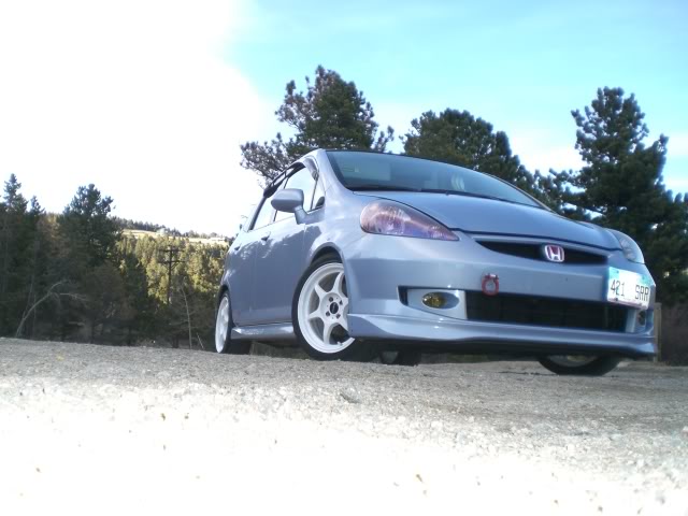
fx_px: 755
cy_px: 258
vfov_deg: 37.7
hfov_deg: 49.0
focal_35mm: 38
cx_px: 344
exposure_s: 1/125
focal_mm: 6.3
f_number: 3.1
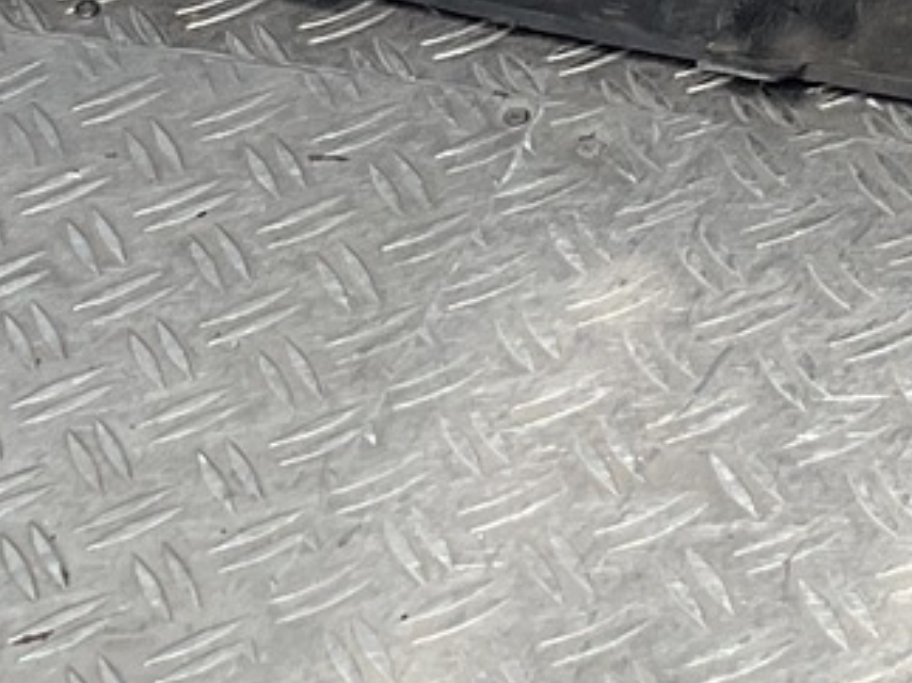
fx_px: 4767
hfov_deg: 10.9
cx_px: 827
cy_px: -82
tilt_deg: -38.2
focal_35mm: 181
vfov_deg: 8.1
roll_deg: +6.6
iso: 16
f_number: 1.8
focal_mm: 3
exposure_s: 1/344
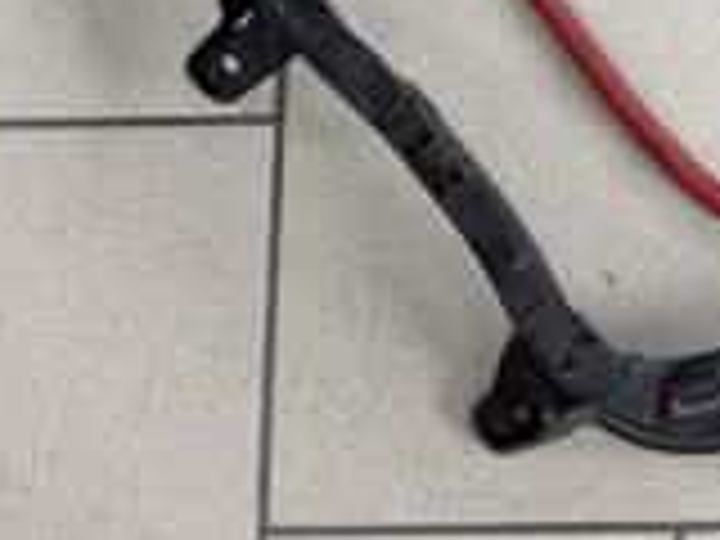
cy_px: -126
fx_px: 1498
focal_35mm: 72
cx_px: 554
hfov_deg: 26.6
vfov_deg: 19.2
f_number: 1.78
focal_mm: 6.76
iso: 80
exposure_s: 1/121
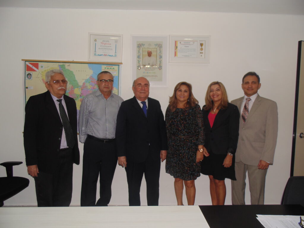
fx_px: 220
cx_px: 152
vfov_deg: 54.9
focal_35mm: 25
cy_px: 114
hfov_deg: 69.4
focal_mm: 4.5
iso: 80
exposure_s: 1/30
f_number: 3.1
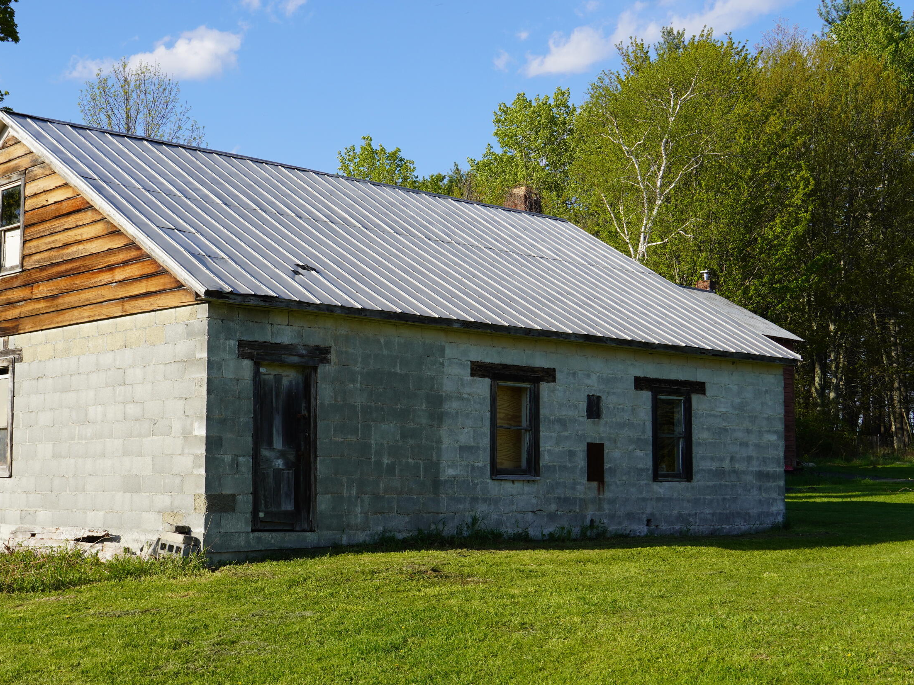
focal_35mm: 55
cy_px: 331
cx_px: 319
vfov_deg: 26.6
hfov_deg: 34.7
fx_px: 1452
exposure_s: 1/125
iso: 100
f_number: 10
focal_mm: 28
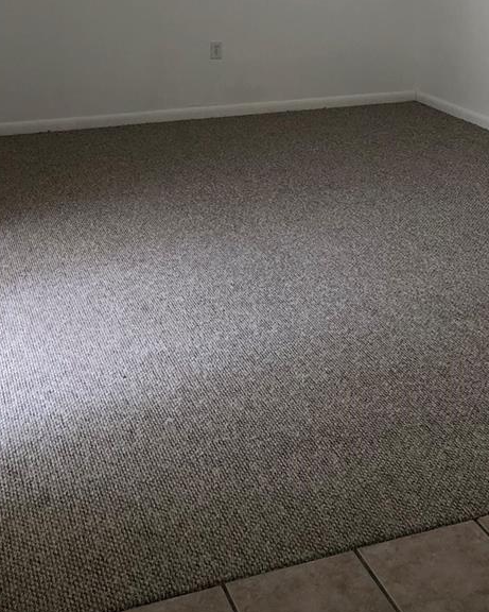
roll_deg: +1.2
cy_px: 40
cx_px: 296
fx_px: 1067
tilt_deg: -7.2
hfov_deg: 25.8
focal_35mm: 59
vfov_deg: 30.3
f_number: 1.8
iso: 50
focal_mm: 3.99
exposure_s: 1/122
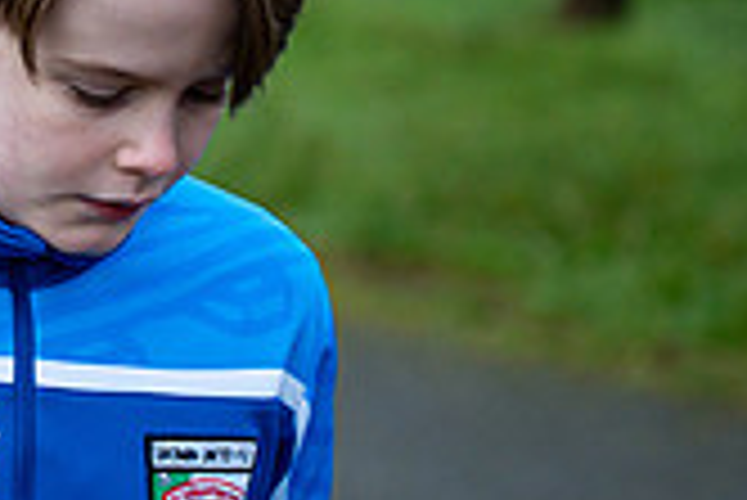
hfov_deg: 8.3
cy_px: 345
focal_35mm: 244
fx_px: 5067
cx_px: -306
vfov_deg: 5.6
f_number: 2.8
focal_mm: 70
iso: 560
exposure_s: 1/1250
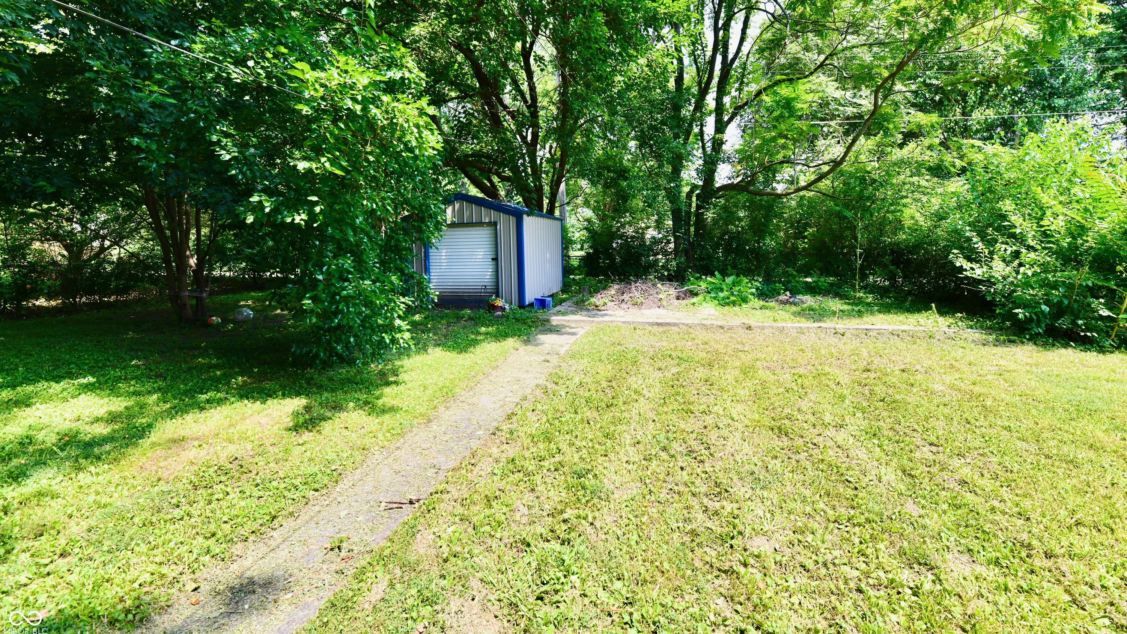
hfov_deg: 103.0
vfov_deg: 69.9
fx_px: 448
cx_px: 569
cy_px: 260
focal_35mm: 15
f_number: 9
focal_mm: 14
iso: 640
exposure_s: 1/320
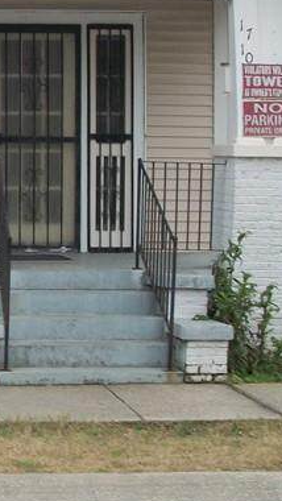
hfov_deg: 12.0
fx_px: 1248
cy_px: 202
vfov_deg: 22.6
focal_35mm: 94
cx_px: -196
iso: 80
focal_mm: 5.7
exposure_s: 1/100
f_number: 8.8
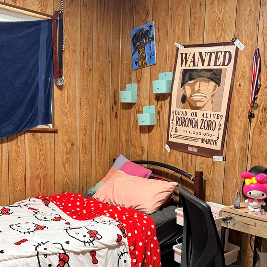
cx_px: 134
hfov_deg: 42.8
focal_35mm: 39
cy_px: 170
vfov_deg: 42.5
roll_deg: -2.2
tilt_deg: -9.0
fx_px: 340
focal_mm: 6.76
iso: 320
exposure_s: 1/60
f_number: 1.78
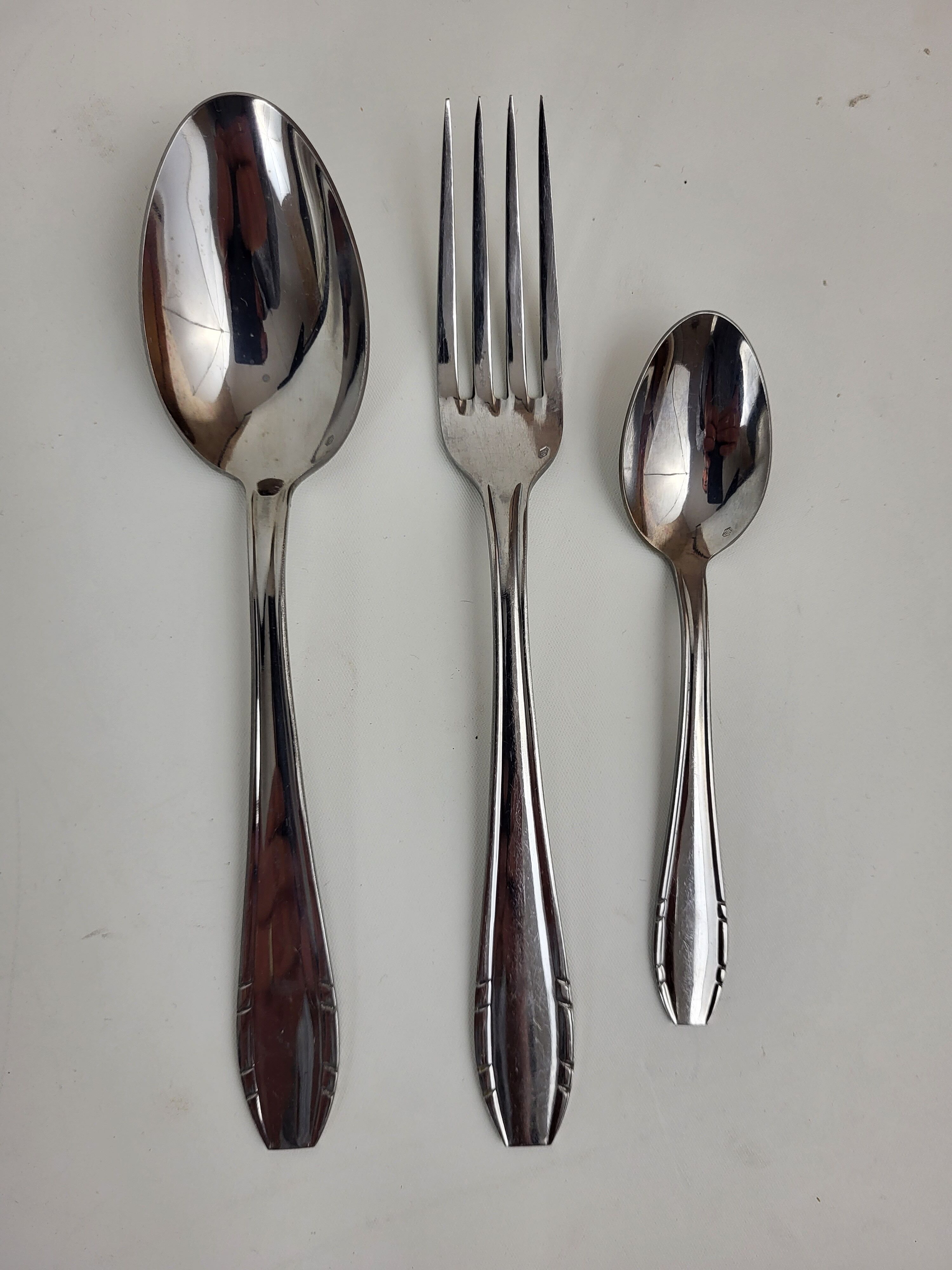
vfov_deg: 67.3
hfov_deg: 53.1
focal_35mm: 26
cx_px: 476
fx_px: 953
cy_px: 635
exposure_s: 1/100
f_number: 1.8
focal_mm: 5.4
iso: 200
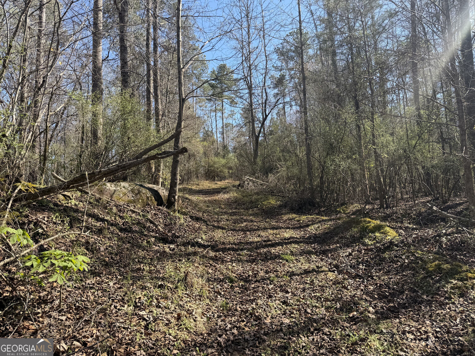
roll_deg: +4.0
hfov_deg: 71.6
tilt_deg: +5.9
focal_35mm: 24
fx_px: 329
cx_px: 238
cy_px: 178
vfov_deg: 56.8
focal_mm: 6.76
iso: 80
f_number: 1.78
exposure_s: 1/1361
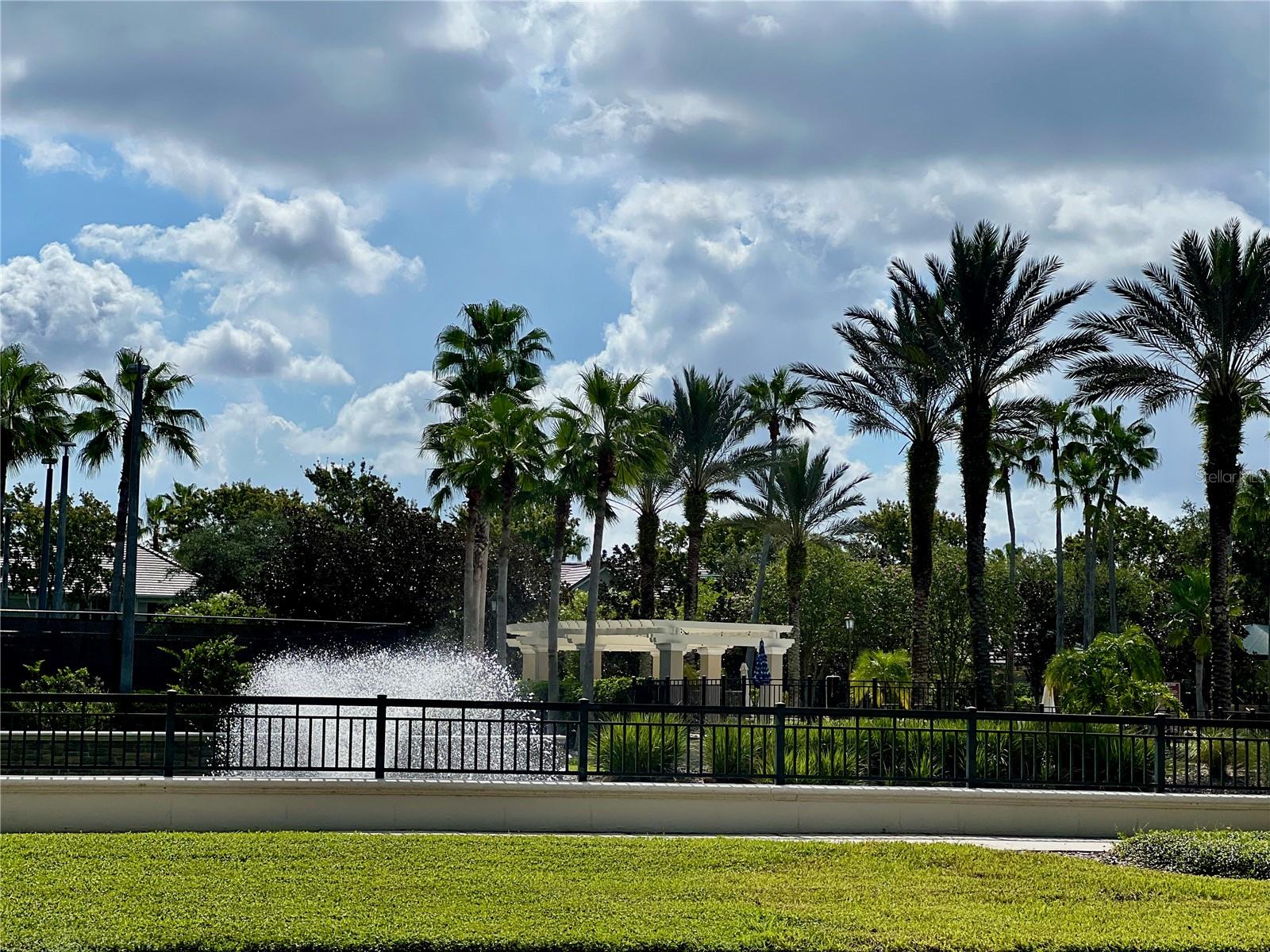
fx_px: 2825
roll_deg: -1.2
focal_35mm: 77
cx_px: 635
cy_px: 476
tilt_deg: +5.0
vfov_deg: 19.1
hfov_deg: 25.3
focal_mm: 9
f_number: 2.8
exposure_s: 1/2222
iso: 32
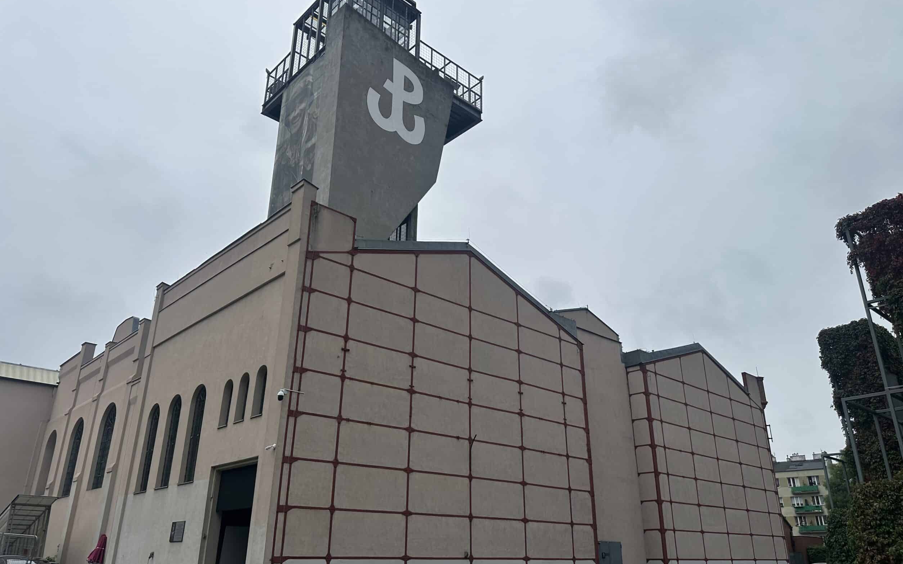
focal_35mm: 26
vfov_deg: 47.6
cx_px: 461
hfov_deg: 70.4
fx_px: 640
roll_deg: -0.5
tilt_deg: +22.2
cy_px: 295
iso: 80
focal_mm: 6.86
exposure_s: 1/4545
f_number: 1.78
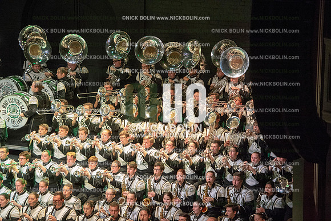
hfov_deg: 13.7
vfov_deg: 9.1
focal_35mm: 150
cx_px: 166
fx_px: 1378
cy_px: 110
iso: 8000
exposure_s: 1/640
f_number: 2.8
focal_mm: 150
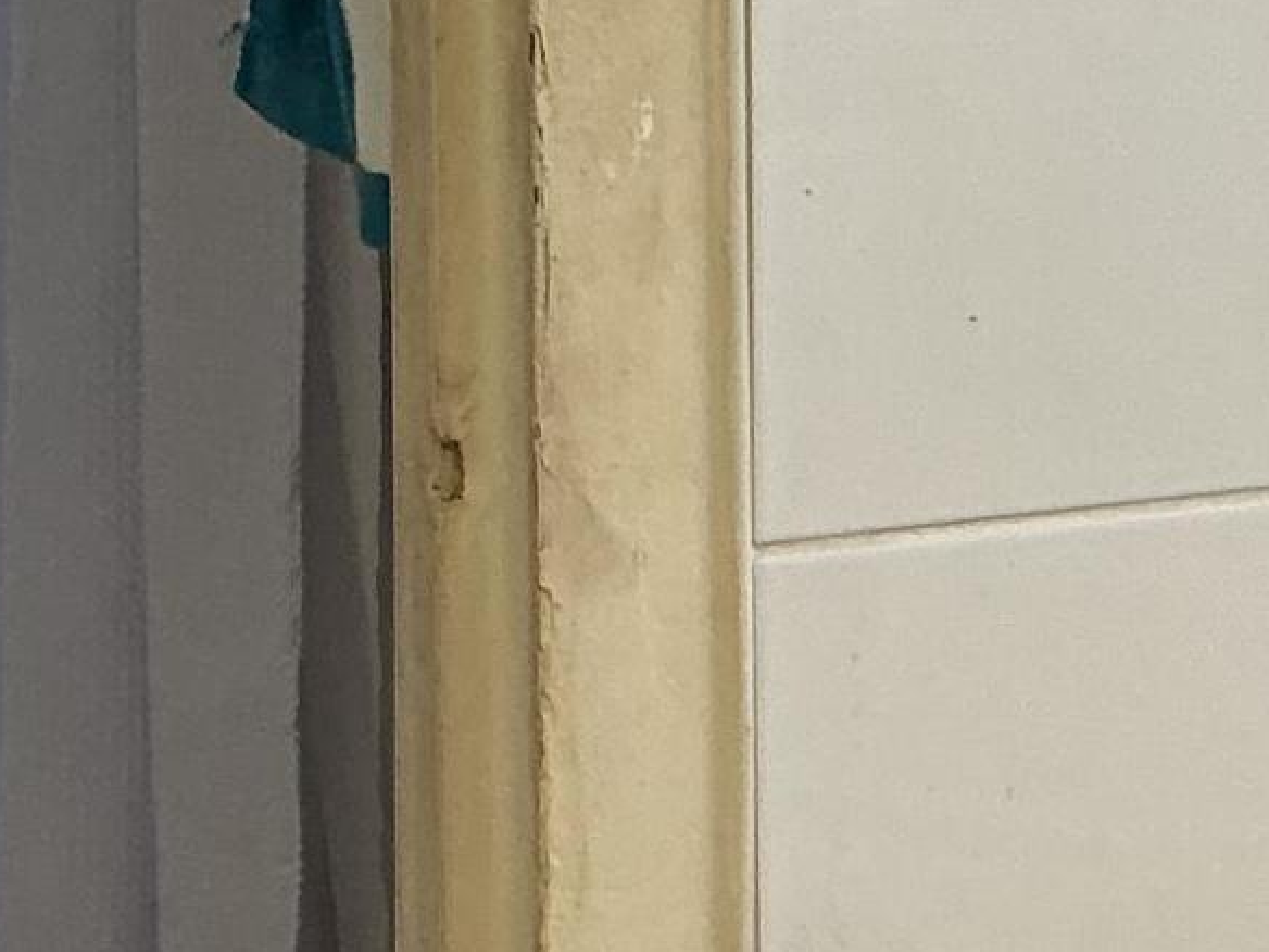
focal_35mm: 143
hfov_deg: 13.5
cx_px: 1432
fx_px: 5242
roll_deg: -1.7
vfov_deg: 10.4
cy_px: 419
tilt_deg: -14.5
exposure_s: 1/60
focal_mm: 3
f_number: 1.8
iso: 64
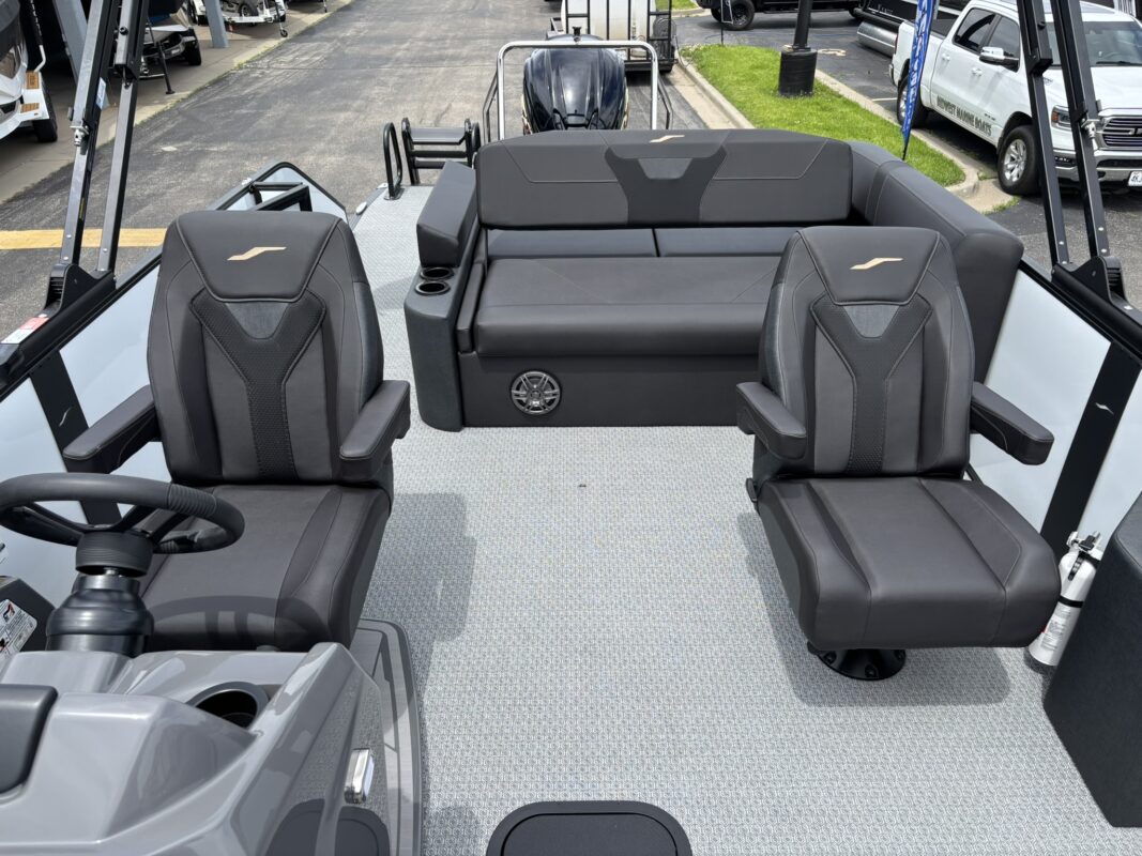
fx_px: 858
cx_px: 571
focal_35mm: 26
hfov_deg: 67.3
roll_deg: +1.5
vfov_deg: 53.1
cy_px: 428
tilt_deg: -31.7
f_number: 1.6
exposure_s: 1/1616
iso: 50
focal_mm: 5.96
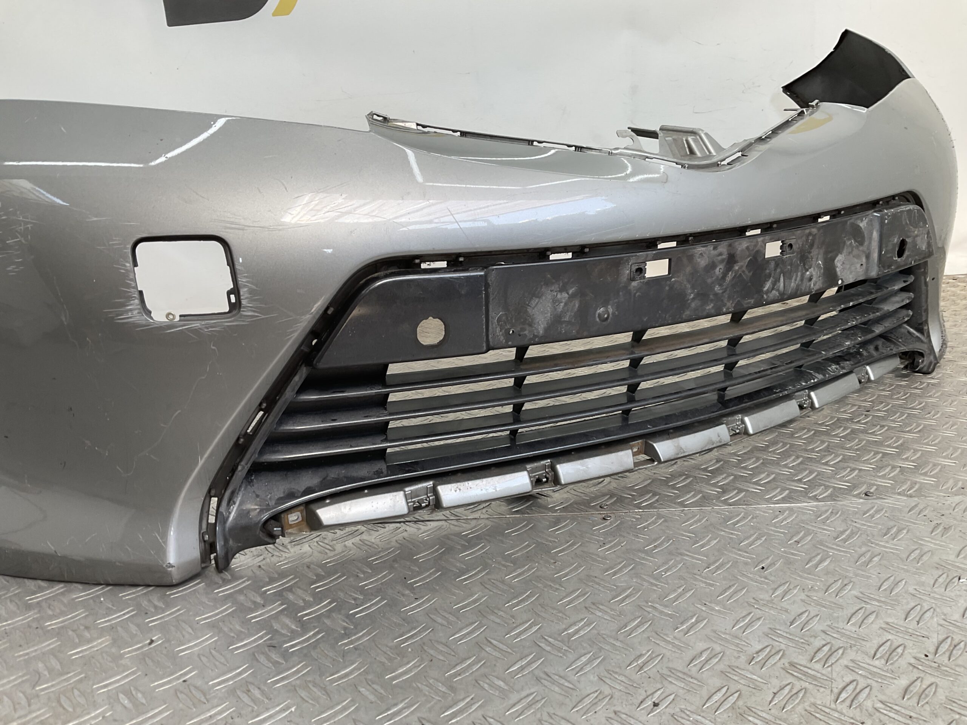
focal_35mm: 29
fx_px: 810
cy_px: 362
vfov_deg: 48.2
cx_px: 484
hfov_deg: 61.7
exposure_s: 1/121
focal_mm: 3
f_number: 1.8
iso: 16
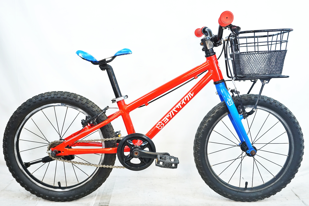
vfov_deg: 38.4
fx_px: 296
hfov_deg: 55.1
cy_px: 103
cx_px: 154
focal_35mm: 34
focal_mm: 23
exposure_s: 1/40
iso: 800
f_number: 6.3
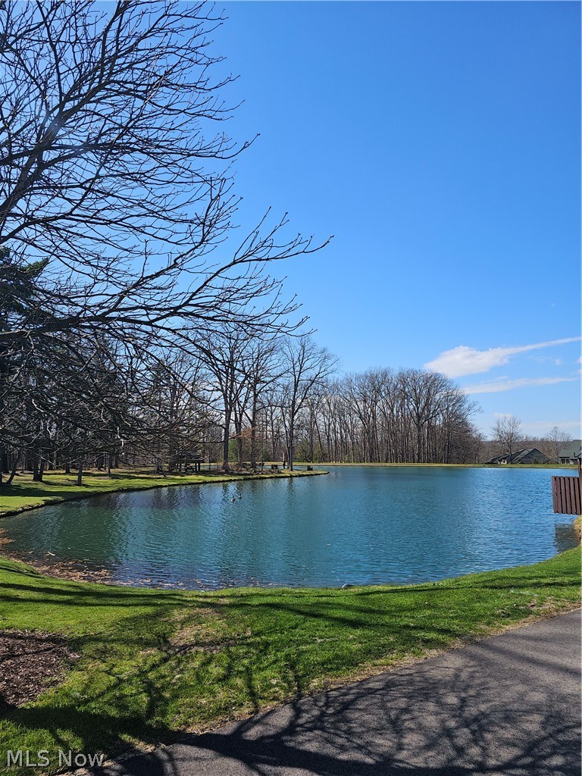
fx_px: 516
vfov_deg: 73.9
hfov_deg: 58.9
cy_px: 388
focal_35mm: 23
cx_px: 291
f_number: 1.7
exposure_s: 1/805
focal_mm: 6.3
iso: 10
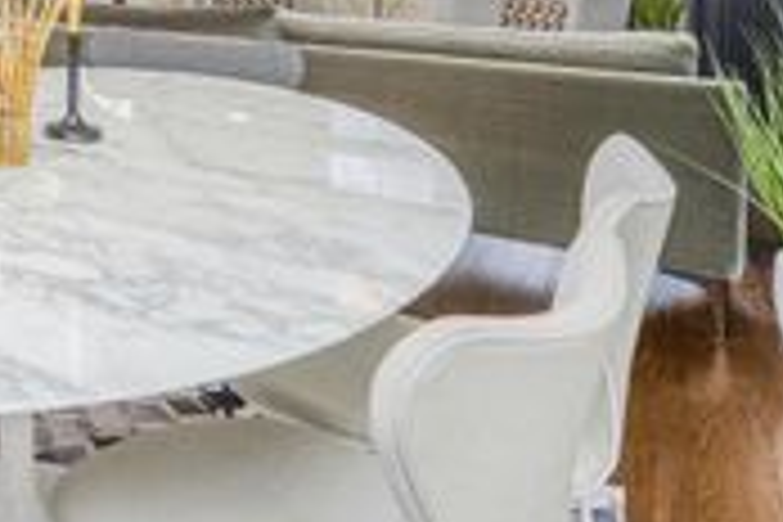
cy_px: -92
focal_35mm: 46
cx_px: -292
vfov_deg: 26.3
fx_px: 1000
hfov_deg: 30.8
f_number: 4.5
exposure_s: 1/40
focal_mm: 16
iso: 50
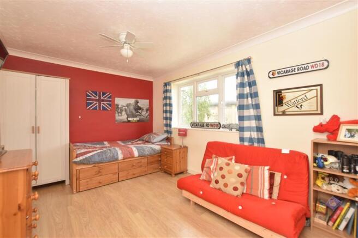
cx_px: 179
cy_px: 119
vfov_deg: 77.3
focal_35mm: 15
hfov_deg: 100.4
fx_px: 149
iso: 400
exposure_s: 1/100
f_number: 8
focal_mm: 10
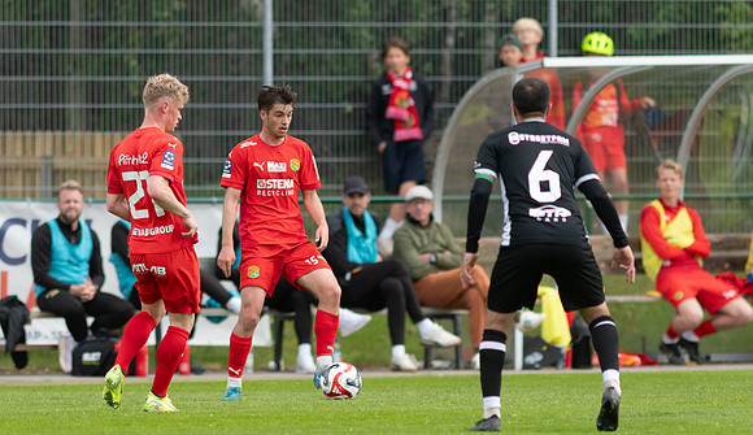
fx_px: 12046
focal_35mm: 599
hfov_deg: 3.6
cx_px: 271
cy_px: 231
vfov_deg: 2.1
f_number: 3.2
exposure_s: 1/2500
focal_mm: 300
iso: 250
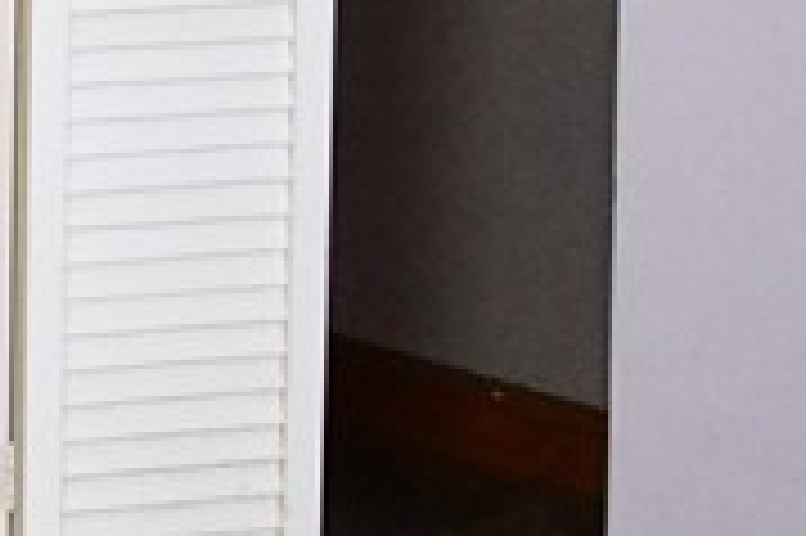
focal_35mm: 182
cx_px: -833
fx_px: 4071
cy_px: -559
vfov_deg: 7.2
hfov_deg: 10.4
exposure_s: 1/30
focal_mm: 20
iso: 5000
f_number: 5.6
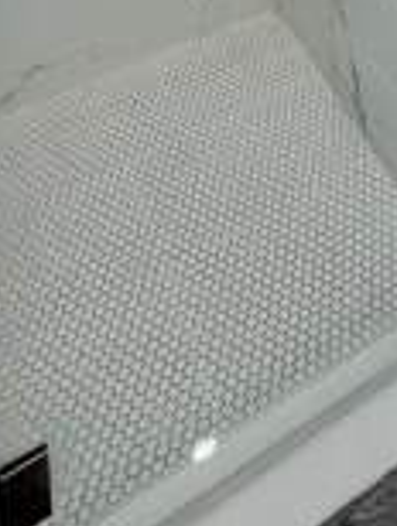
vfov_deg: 20.8
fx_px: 884
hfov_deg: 24.1
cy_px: -454
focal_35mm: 58
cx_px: 404
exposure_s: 1/120
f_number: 2.2
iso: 160
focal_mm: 2.22
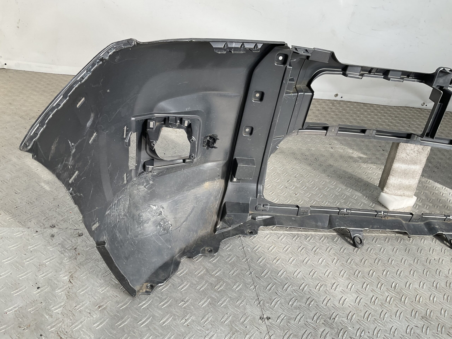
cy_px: 170
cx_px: 226
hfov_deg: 61.7
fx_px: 379
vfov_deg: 48.2
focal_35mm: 29
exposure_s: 1/197
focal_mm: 3
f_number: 1.8
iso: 16
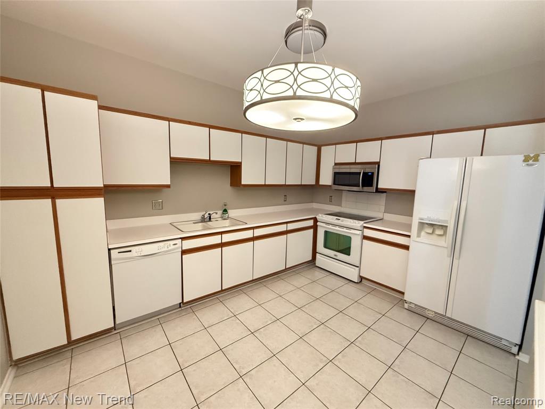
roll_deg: -1.6
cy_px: 204
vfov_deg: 85.7
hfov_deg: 102.1
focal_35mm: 14
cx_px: 272
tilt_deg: -6.2
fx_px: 220
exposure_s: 1/60
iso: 800
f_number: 2.2
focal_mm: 2.22
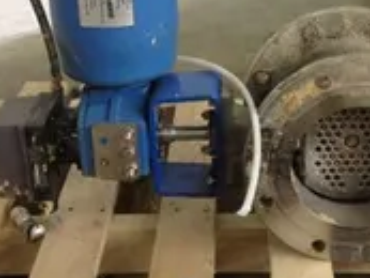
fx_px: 866
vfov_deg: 18.2
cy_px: 94
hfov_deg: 24.0
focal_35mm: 81
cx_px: 237
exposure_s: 1/20
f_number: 2.4
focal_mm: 4.28
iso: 125
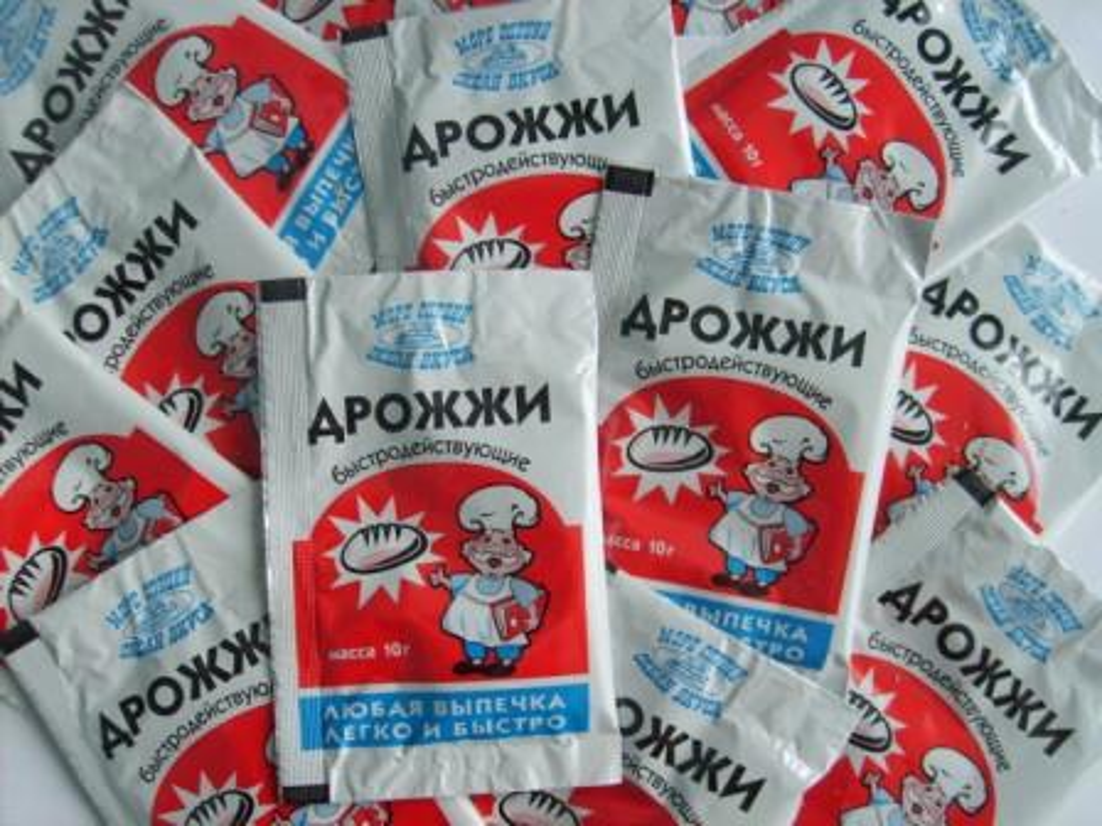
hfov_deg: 52.6
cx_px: 551
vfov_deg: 40.7
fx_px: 1114
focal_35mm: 35
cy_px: 413
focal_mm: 5.8
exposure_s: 1/30
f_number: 2.8
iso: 50
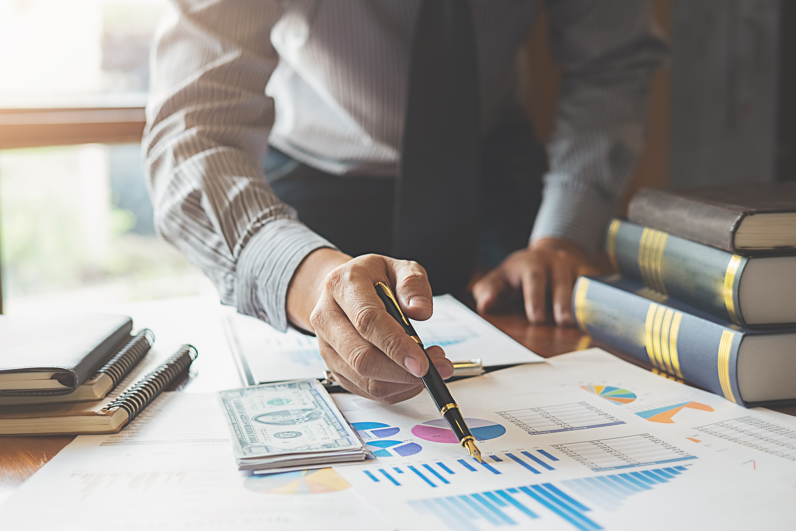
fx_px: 1172
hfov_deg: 37.5
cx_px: 398
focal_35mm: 53
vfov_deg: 25.5
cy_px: 266
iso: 320
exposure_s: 1/125
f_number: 2.8
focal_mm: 35
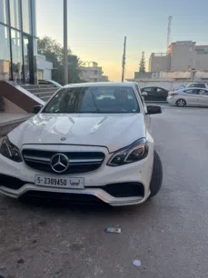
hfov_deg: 41.4
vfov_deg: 54.0
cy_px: 138
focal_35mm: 34
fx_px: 273
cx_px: 78
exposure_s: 1/1159
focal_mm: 5.7
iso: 50
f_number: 1.5
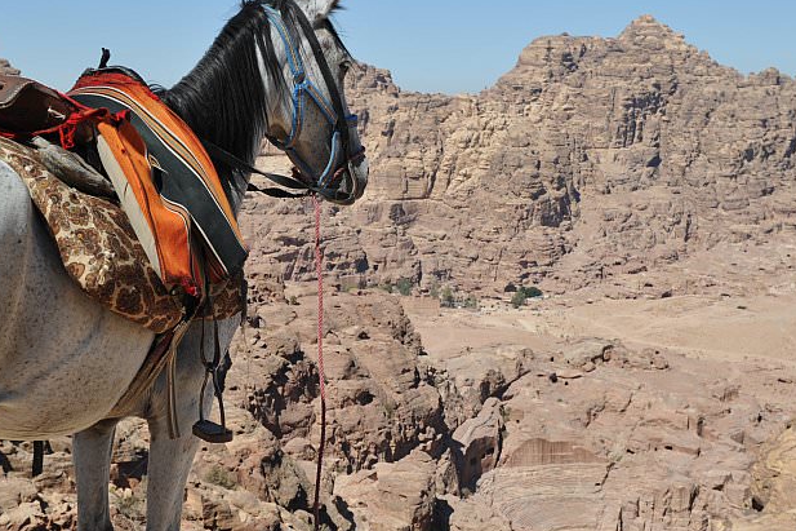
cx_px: 360
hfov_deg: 28.8
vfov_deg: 19.4
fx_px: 1547
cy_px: 331
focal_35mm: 70
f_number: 10
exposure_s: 1/400
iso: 200
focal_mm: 48
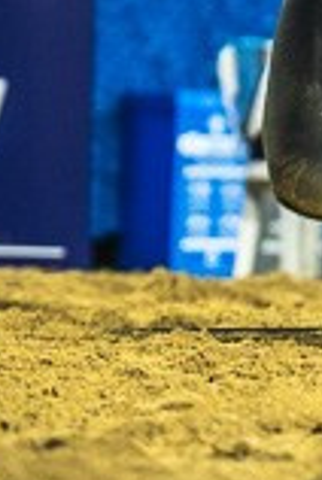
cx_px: 927
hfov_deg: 2.4
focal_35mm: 582
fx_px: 7774
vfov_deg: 3.5
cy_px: -369
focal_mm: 72
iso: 1000
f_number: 3.2
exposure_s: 1/1000
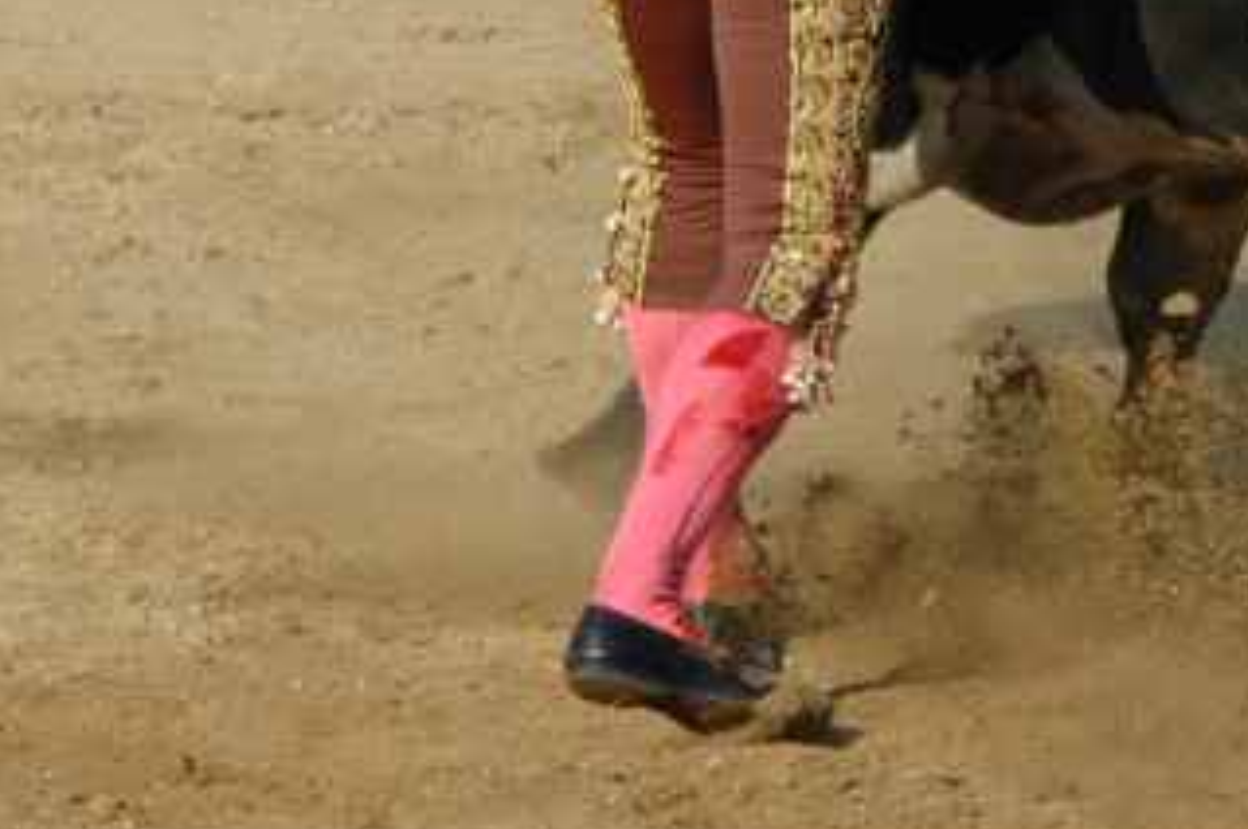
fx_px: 17004
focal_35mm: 491
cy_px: -285
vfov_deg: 2.8
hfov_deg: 4.2
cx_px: 1334
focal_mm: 102
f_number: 9
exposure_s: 1/500
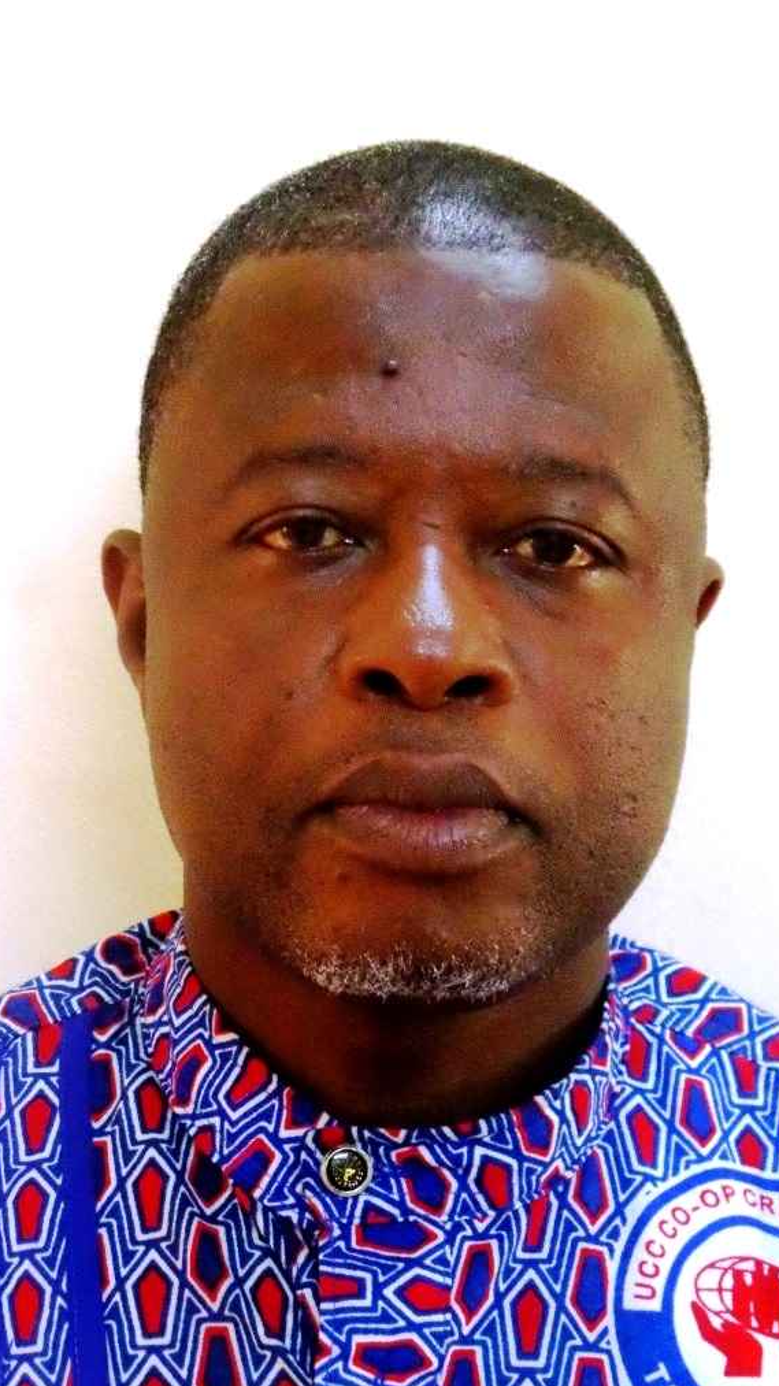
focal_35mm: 86
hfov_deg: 14.1
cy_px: 697
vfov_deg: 24.7
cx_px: 423
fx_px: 3159
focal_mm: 13.9
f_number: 3.8
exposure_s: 1/30
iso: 800
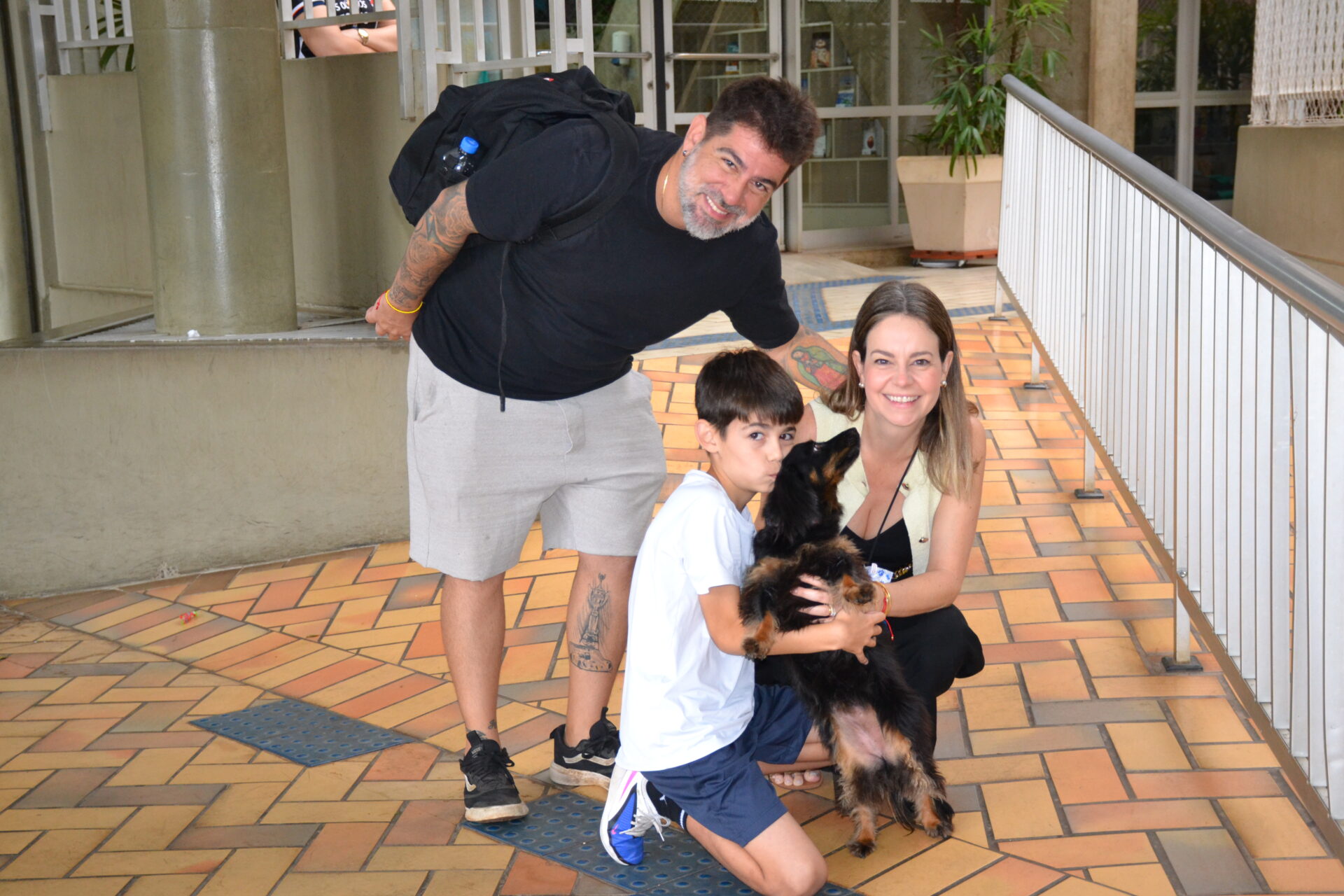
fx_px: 2128
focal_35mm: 57
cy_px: 448
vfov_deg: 23.8
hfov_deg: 35.1
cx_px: 672
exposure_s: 1/60
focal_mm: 38
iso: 1250
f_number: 4.2
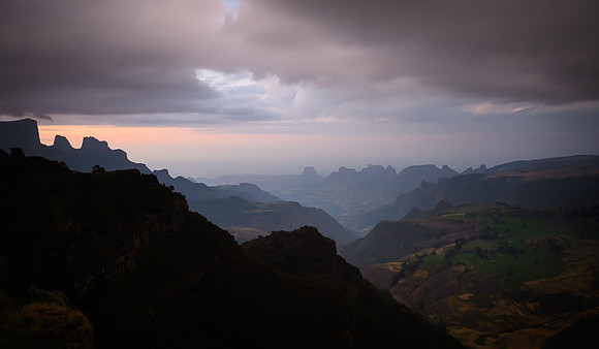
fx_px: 399
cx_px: 300
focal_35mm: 25
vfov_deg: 47.1
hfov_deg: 73.7
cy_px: 149
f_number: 4
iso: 1600
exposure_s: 1.6
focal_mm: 24
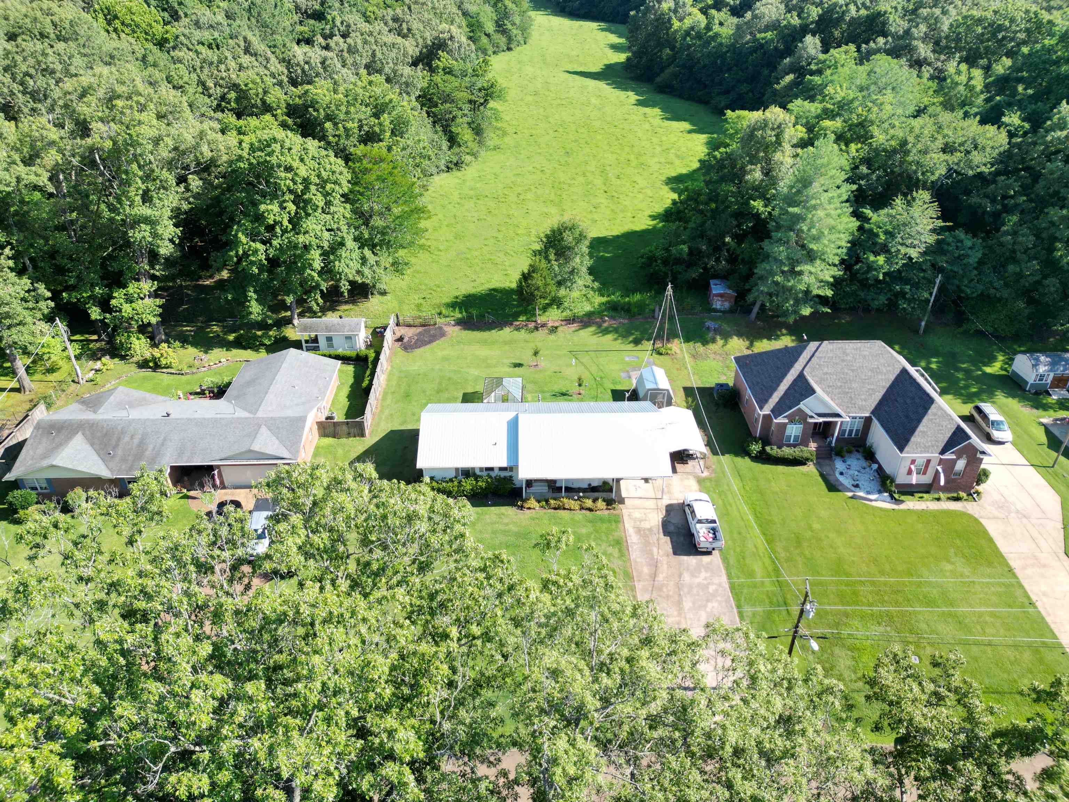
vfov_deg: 56.8
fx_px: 741
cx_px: 534
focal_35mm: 24
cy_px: 401
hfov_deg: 71.6
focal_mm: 6.72
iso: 130
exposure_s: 1/1500
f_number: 1.7
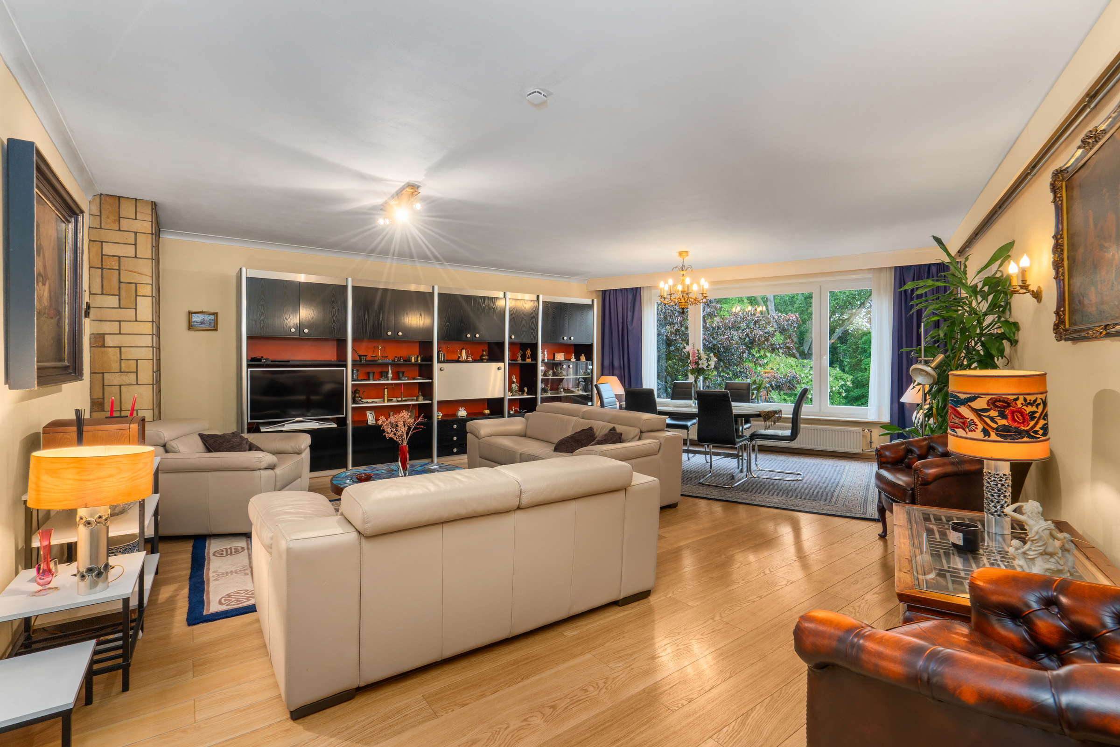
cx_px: 560
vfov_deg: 73.8
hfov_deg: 96.7
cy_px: 374
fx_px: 498
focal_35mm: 16
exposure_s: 5
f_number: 11
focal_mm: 16
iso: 250
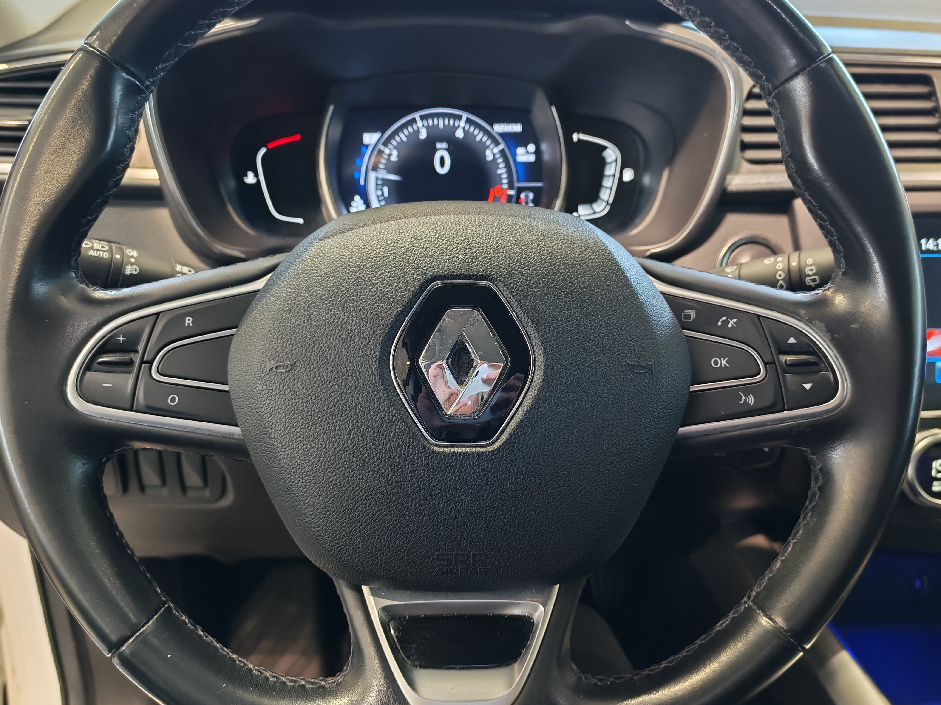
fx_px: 897
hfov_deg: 55.4
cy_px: 352
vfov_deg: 42.9
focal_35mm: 33
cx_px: 470
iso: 740
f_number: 1.9
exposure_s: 1/50
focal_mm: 6.12
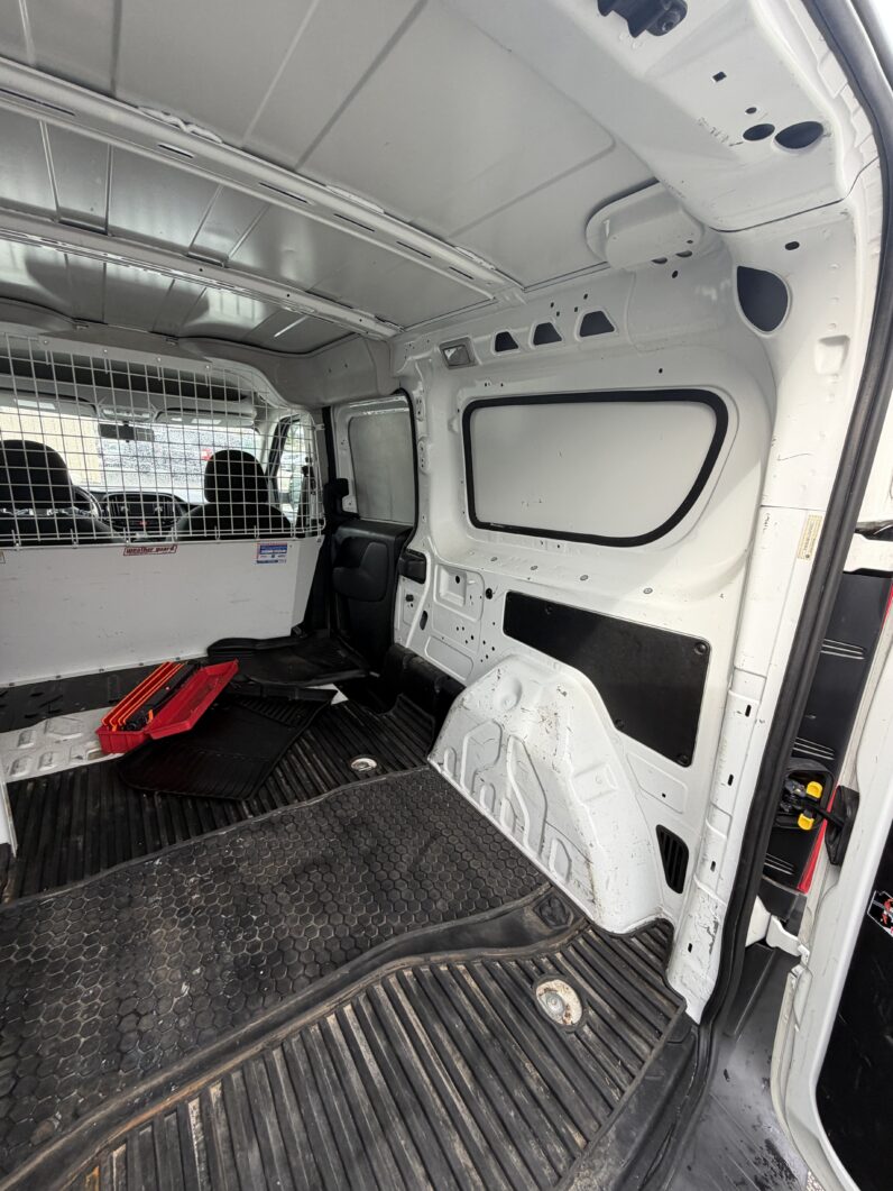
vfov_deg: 102.1
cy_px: 596
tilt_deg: -16.4
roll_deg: -1.8
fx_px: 481
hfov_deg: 85.7
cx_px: 446
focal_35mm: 14
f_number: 2.2
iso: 80
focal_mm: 2.22
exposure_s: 1/121
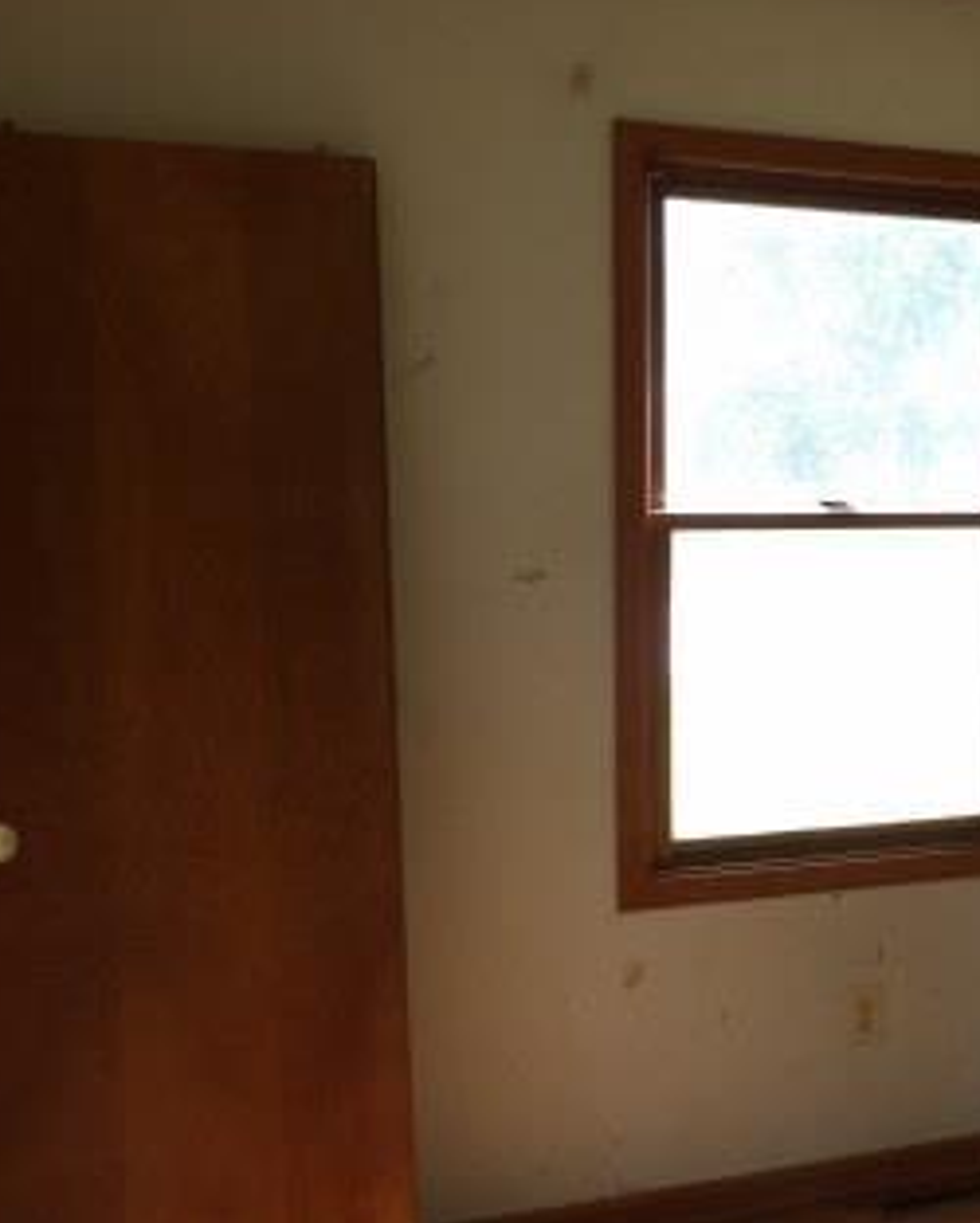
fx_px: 1739
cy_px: 580
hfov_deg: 27.5
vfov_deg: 38.7
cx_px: 1192
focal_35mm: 48
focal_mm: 4.3
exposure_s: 1/43
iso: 100
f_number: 3.2
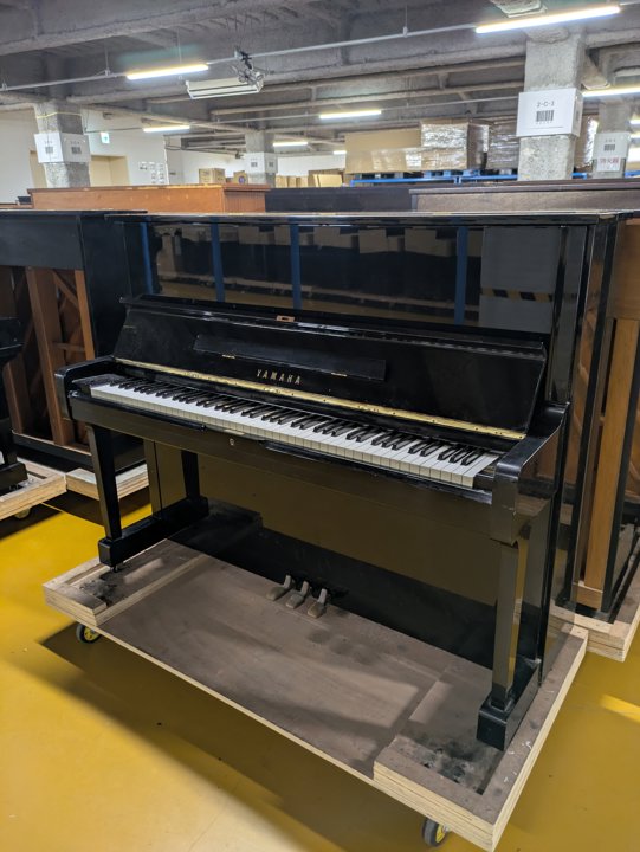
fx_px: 616
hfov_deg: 54.9
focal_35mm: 25
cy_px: 426
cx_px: 320
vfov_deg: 69.4
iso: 112
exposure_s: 1/33.3
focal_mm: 5.43
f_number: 1.89
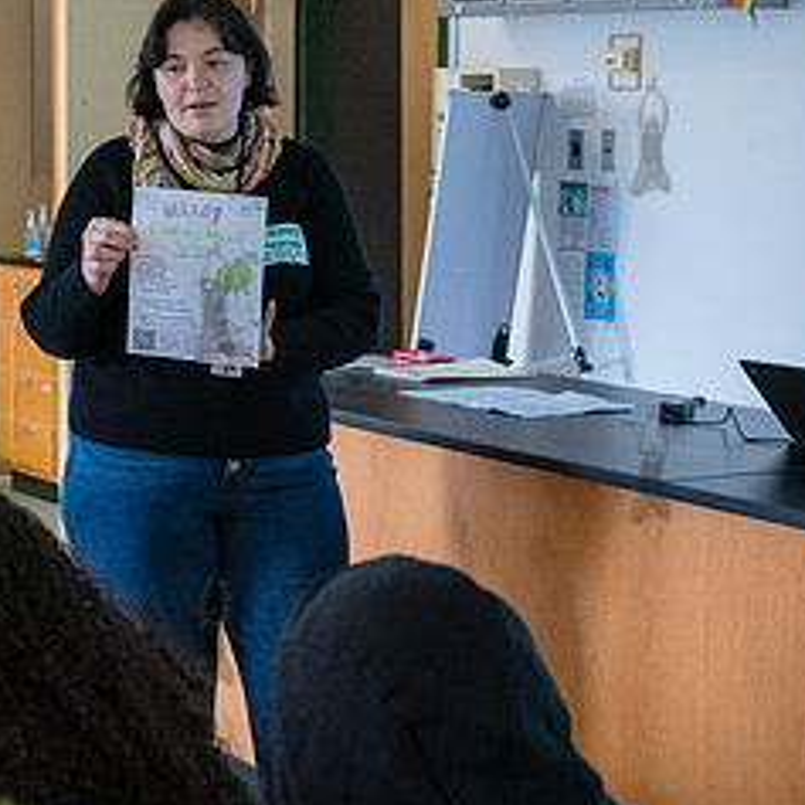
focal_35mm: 90
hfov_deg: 19.2
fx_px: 2368
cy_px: 299
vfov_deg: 19.3
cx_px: 206
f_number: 5
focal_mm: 43
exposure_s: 1/500
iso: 6400
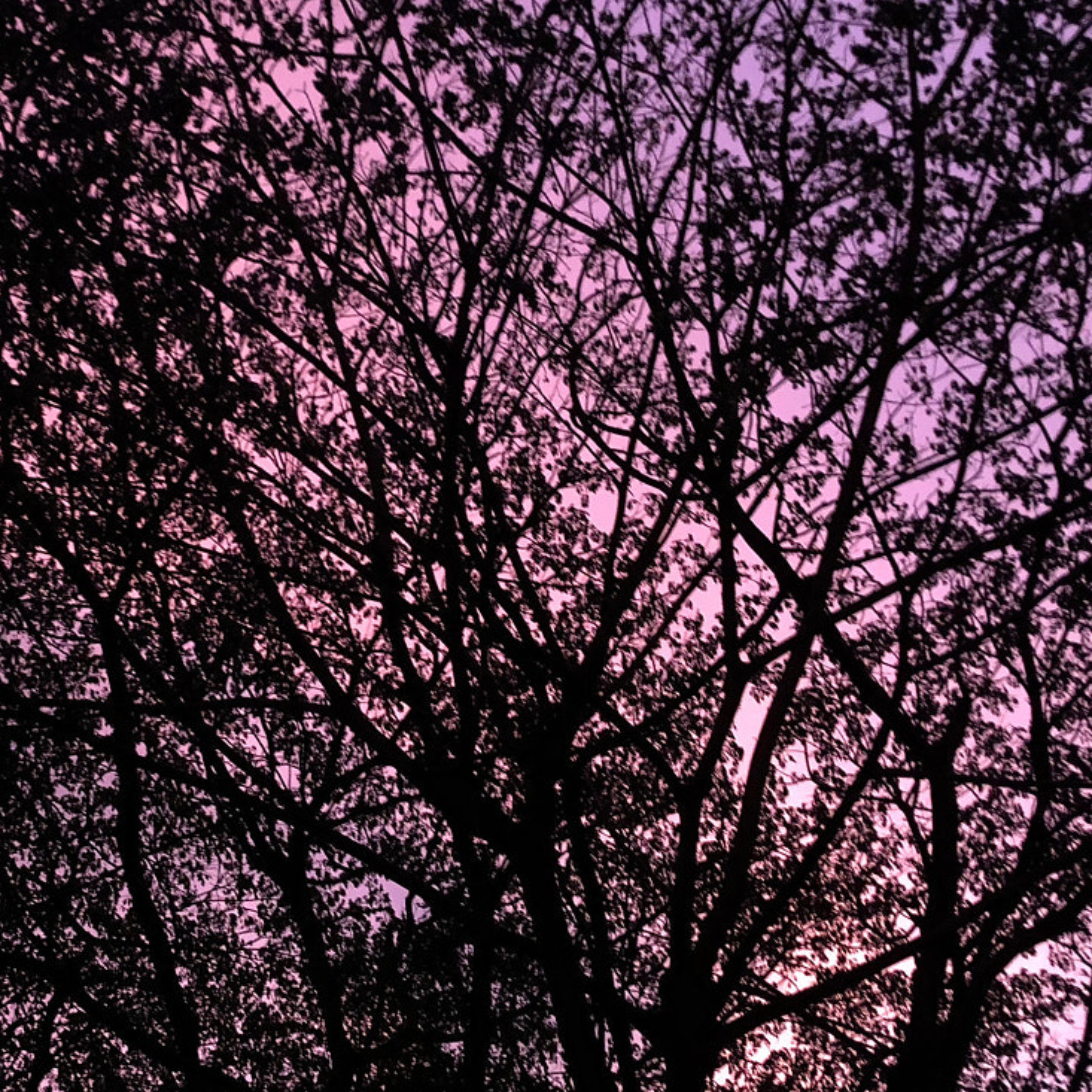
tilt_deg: +59.3
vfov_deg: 31.6
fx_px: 1927
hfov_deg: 31.0
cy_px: 481
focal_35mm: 54
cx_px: 256
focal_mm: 3.99
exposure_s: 1/11
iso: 100
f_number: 1.8
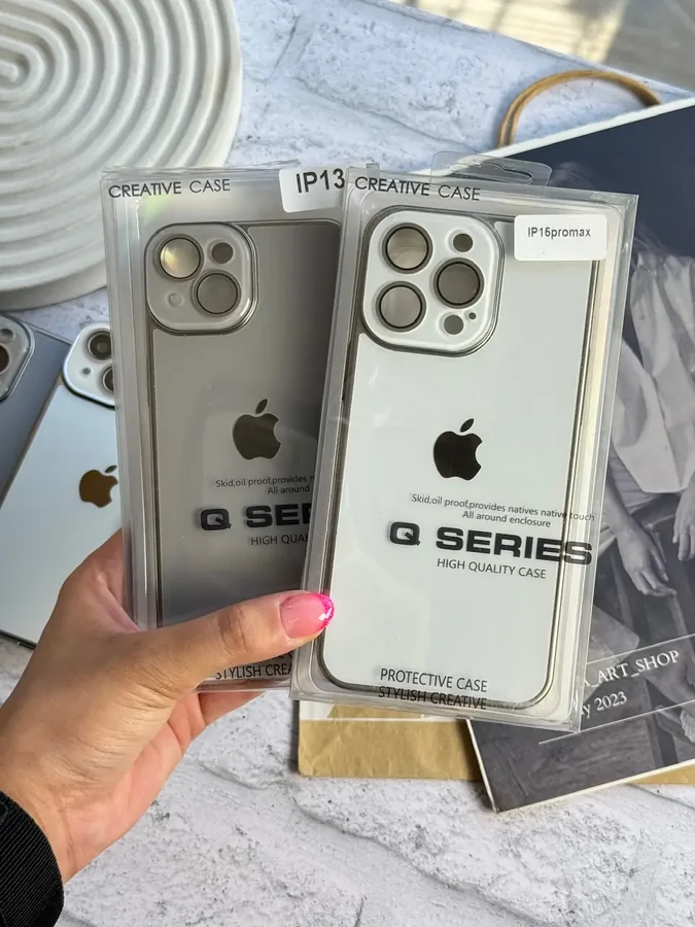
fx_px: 1285
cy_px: 464
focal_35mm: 48
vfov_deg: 39.7
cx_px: 348
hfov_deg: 30.3
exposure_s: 1/822
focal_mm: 6.76
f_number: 1.78
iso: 64
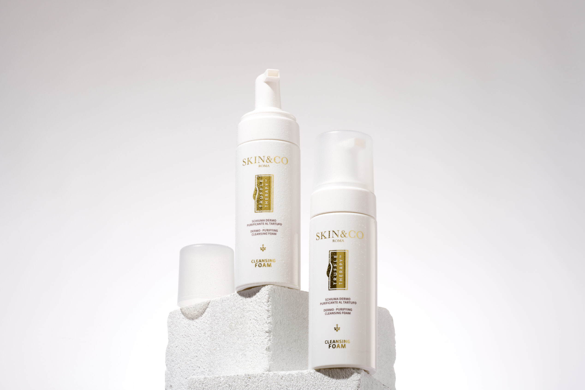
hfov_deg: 19.3
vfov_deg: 12.9
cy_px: 197
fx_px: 1722
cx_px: 292
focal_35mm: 106
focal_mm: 105
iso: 64
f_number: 29
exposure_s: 1/160
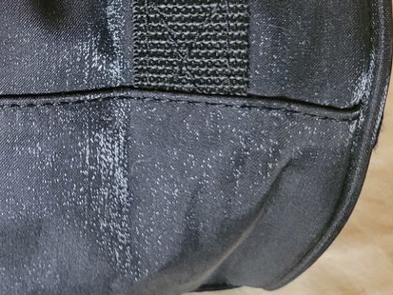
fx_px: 715
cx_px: -69
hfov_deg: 27.4
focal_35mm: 63
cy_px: 15
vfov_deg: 22.6
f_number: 1.8
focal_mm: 5.4
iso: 640
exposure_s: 1/33
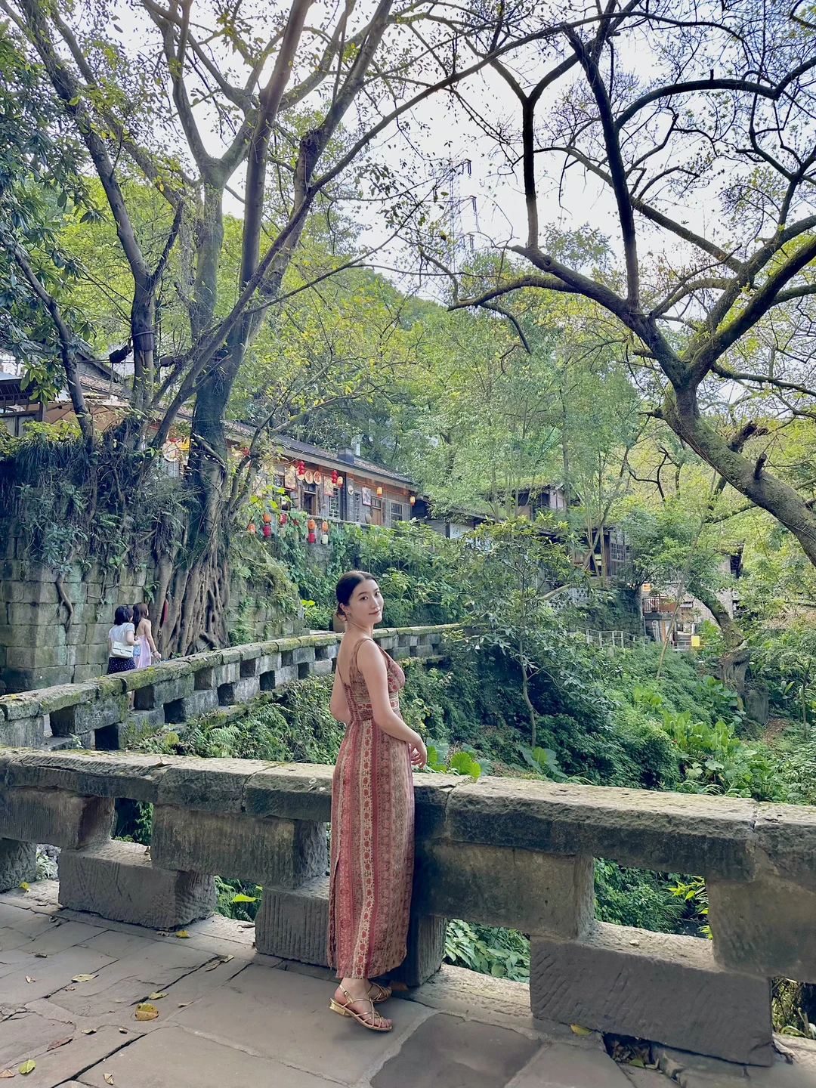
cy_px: 544
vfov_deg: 71.6
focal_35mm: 24
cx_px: 408
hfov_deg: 56.8
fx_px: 754
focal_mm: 6.86
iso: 100
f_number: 1.78
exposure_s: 1/130
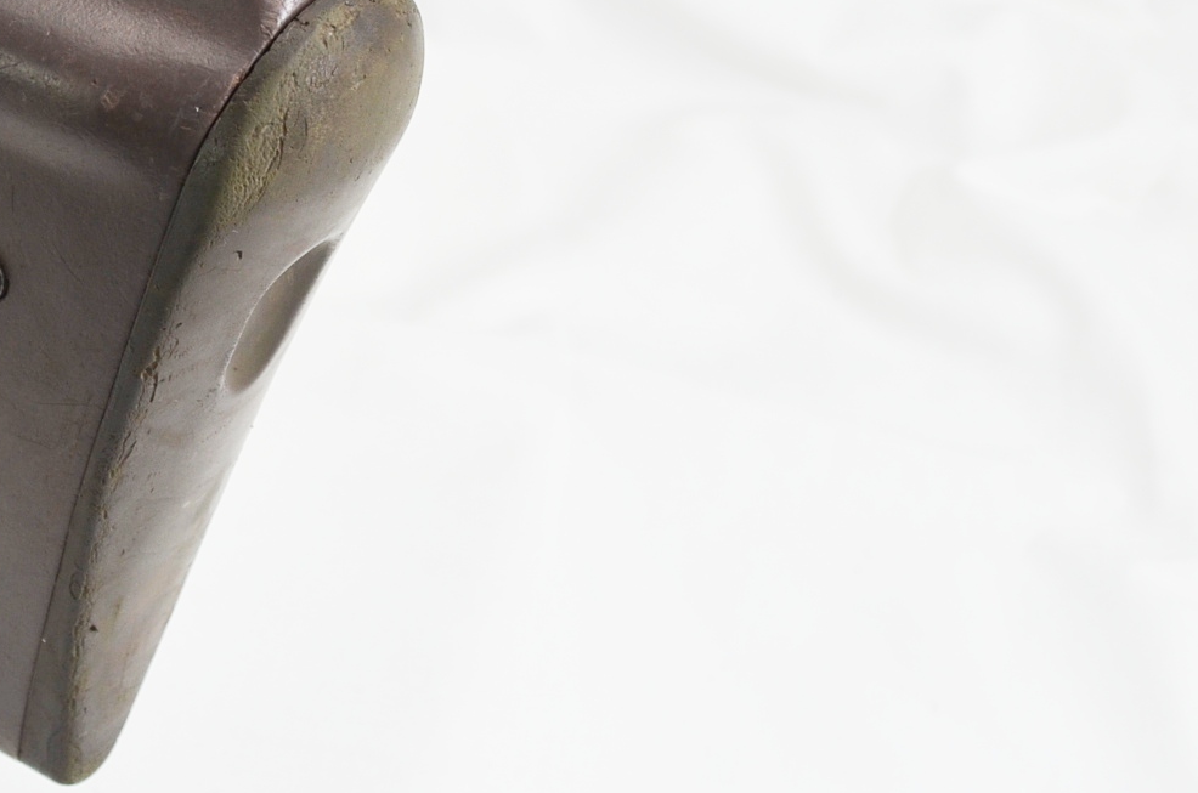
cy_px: 108
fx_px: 2989
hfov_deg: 21.7
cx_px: -38
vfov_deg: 15.0
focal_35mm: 90
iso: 280
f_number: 5.6
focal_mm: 24
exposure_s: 1/125
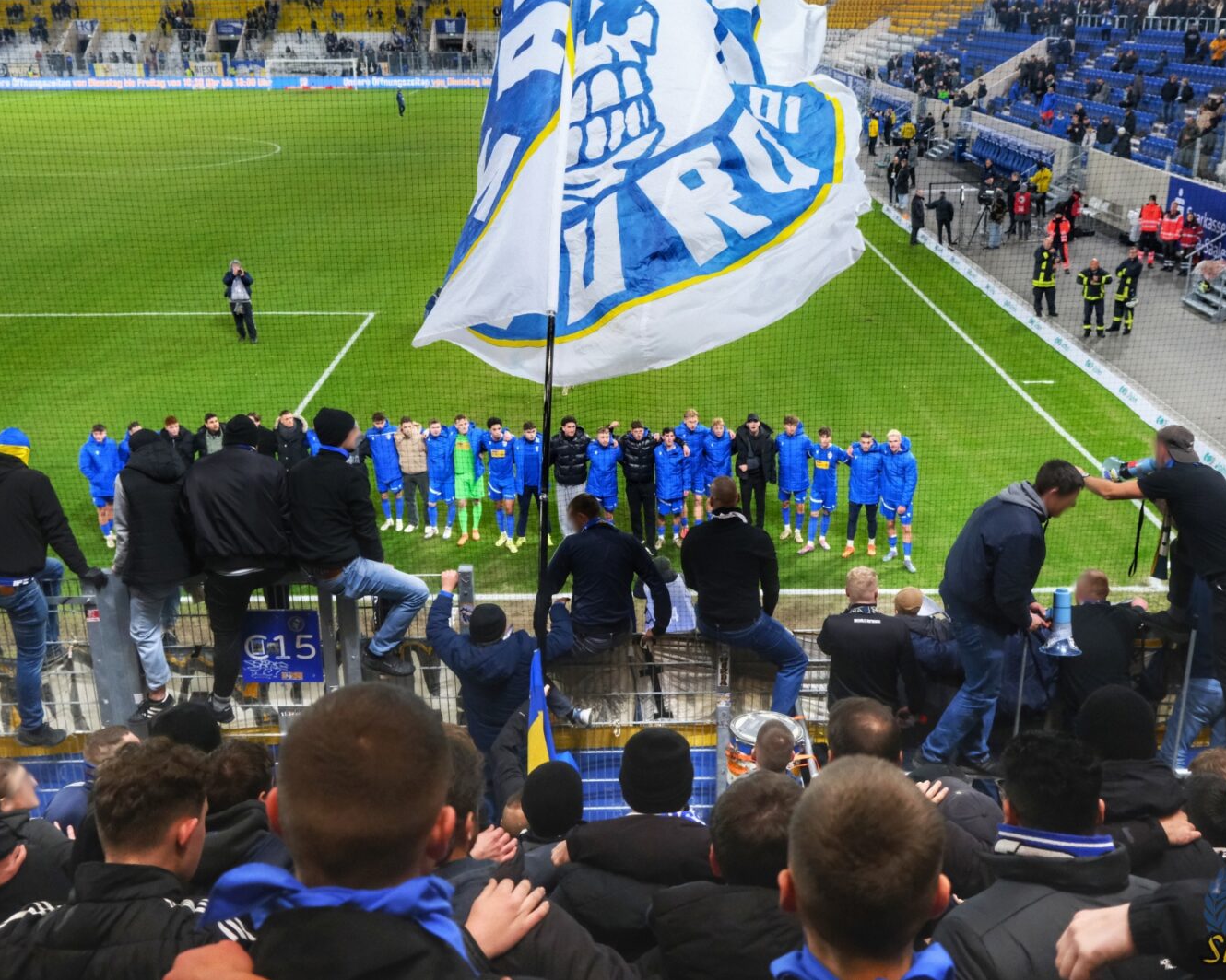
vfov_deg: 42.2
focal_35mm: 35
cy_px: 490
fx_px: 1270
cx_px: 632
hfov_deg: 51.5
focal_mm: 20.5
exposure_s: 1/500
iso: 5000
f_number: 4
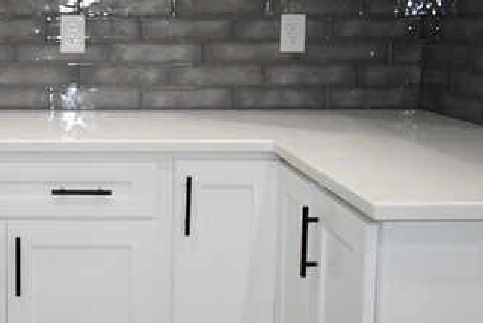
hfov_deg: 32.1
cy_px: 81
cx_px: 68
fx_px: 806
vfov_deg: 22.5
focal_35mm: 60
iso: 3200
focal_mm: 20
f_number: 5.6
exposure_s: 1/250
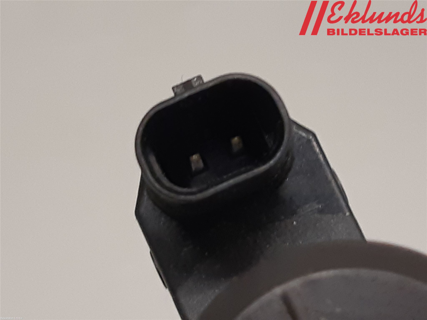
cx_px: 214
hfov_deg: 67.3
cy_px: 160
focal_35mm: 26
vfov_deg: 53.1
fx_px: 321
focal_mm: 3.93
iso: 125
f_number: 1.7
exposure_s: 1/50
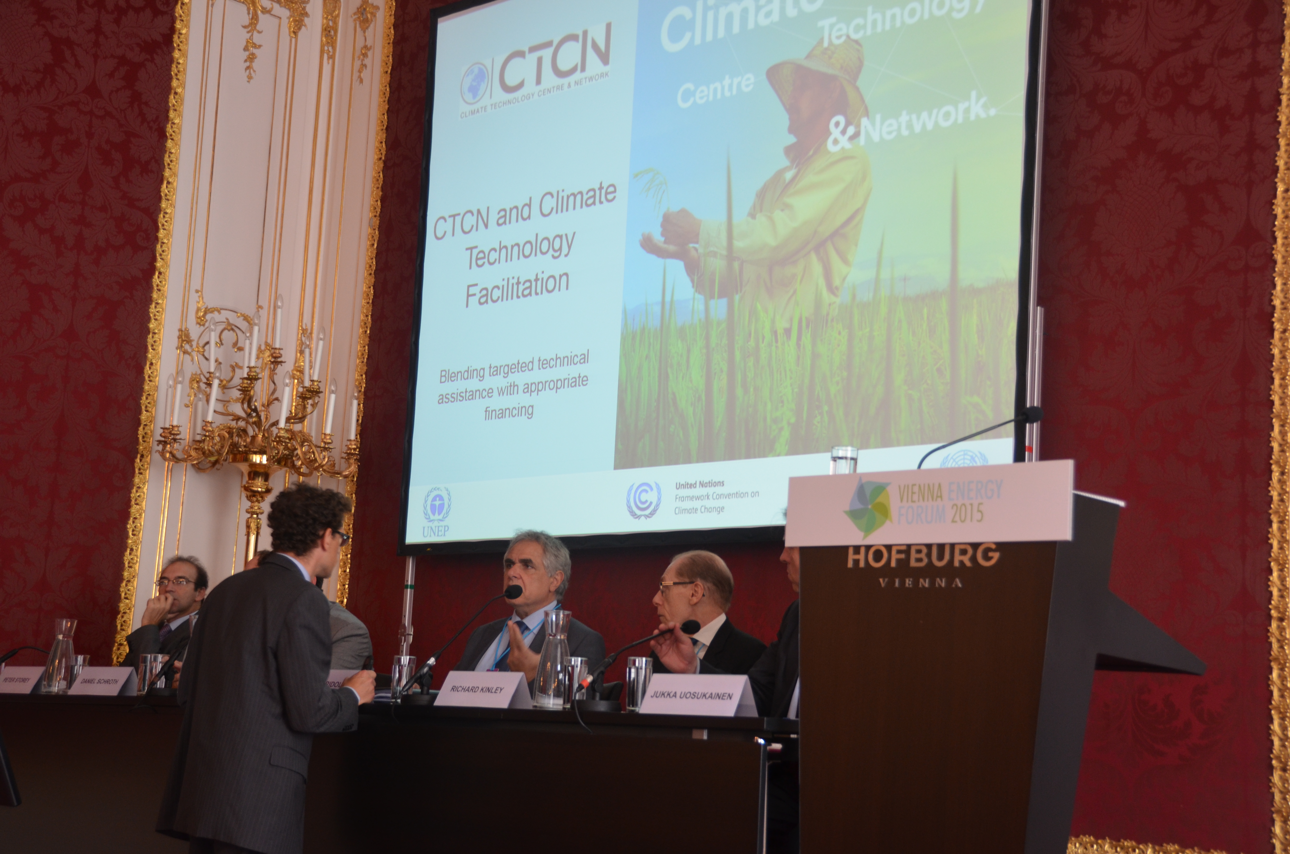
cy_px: 427
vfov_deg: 25.6
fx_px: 1877
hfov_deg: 37.9
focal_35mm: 52
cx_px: 645
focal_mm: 35
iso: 500
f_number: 4.2
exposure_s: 1/40
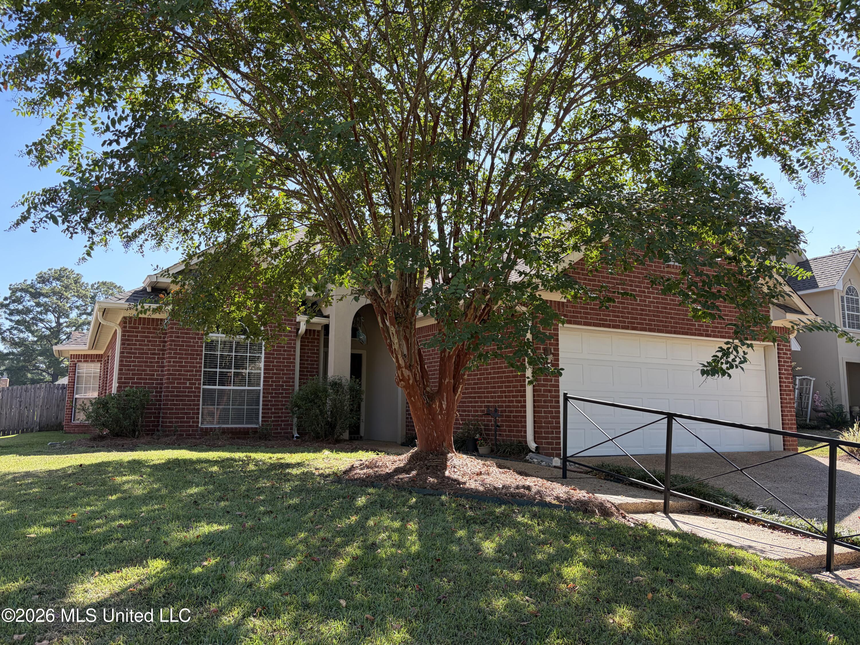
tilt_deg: +8.0
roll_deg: +0.2
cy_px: 322
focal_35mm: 26
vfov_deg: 53.1
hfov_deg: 67.3
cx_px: 430
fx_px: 646
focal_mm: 5.96
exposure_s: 1/973
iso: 64
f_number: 1.6
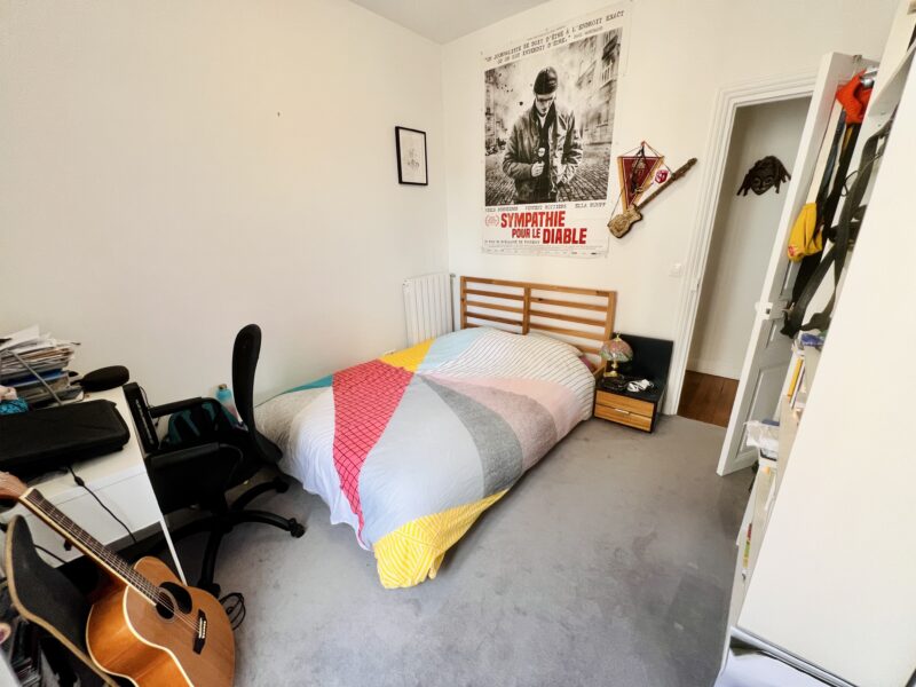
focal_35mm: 13
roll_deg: +1.8
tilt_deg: -19.5
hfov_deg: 106.2
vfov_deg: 89.9
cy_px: 344
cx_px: 458
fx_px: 344
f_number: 1.8
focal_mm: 1.57
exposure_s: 1/99
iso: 200
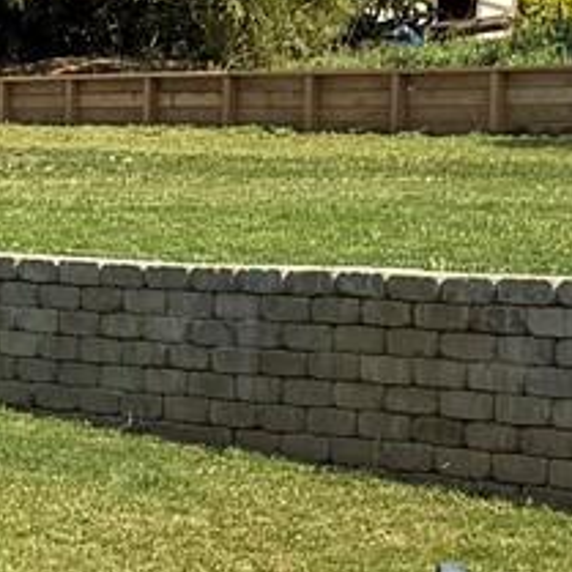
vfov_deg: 8.3
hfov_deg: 7.9
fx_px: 3889
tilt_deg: -8.9
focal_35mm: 208
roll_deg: +0.0
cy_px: 703
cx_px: -671
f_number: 1.78
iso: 80
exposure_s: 1/3802
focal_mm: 6.76
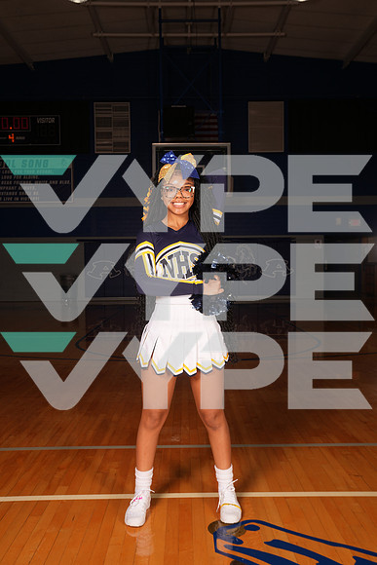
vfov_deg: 55.8
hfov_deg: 38.9
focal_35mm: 34
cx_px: 188
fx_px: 534
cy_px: 282
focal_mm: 34
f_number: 6.3
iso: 100
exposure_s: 1/100
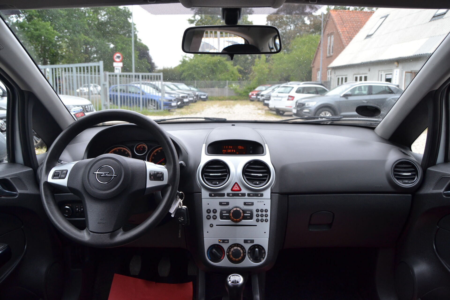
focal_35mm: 27
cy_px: 150
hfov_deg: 67.4
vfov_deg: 47.9
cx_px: 225
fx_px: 337
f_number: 5
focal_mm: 18
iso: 400
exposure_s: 1/100
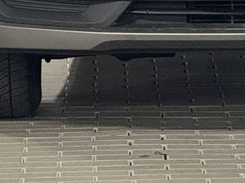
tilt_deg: -2.1
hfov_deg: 3.7
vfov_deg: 2.7
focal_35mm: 539
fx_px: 3814
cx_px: 268
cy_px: -200
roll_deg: +0.9
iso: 500
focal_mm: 15.66
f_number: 2.8
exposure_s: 1/33
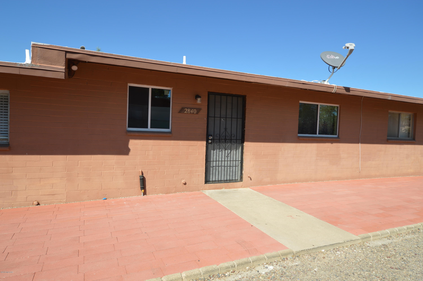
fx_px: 264
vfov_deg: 56.0
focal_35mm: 22
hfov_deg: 77.4
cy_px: 140
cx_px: 212
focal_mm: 15
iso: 100
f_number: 9
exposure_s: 1/200
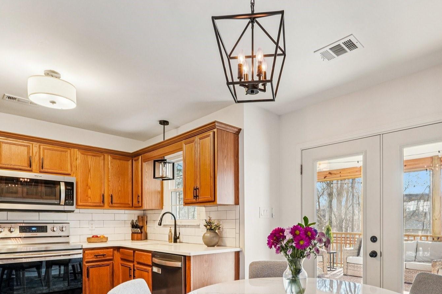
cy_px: 222
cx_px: 259
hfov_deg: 72.8
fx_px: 296
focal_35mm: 24
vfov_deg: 50.6
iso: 400
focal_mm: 10.5
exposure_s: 1/8
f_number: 8
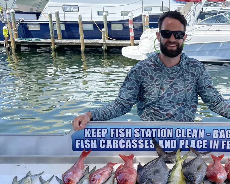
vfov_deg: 32.5
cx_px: 171
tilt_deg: -21.0
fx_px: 313
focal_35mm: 46
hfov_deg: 39.3
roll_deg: -2.5
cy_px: 119
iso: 32
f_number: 1.6
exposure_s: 1/1575
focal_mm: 5.1
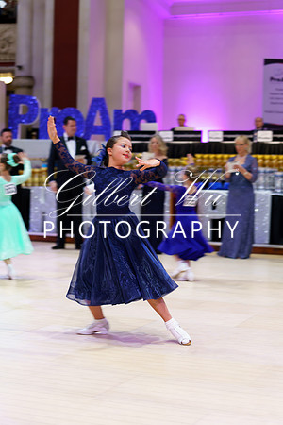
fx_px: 837
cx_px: 142
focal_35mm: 71
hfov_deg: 19.2
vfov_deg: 28.5
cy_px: 212
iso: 800
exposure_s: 1/100
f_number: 2.8
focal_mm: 71
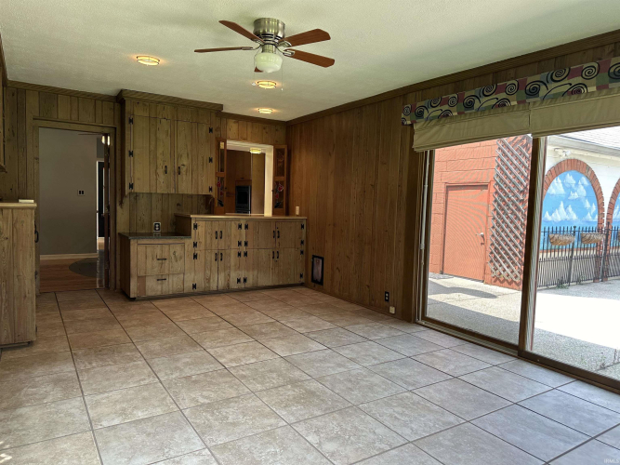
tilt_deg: -3.9
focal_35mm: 24
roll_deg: -2.1
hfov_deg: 71.6
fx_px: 430
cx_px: 310
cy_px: 232
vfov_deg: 56.8
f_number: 1.78
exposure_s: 1/120
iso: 80
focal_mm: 6.86
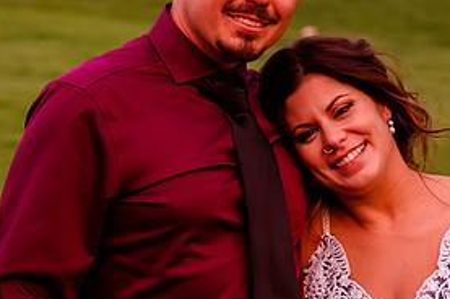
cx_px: 325
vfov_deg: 7.7
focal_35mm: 178
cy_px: 25
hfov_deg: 11.5
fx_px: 2222
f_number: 3.5
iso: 2000
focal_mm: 60
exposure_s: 1/100
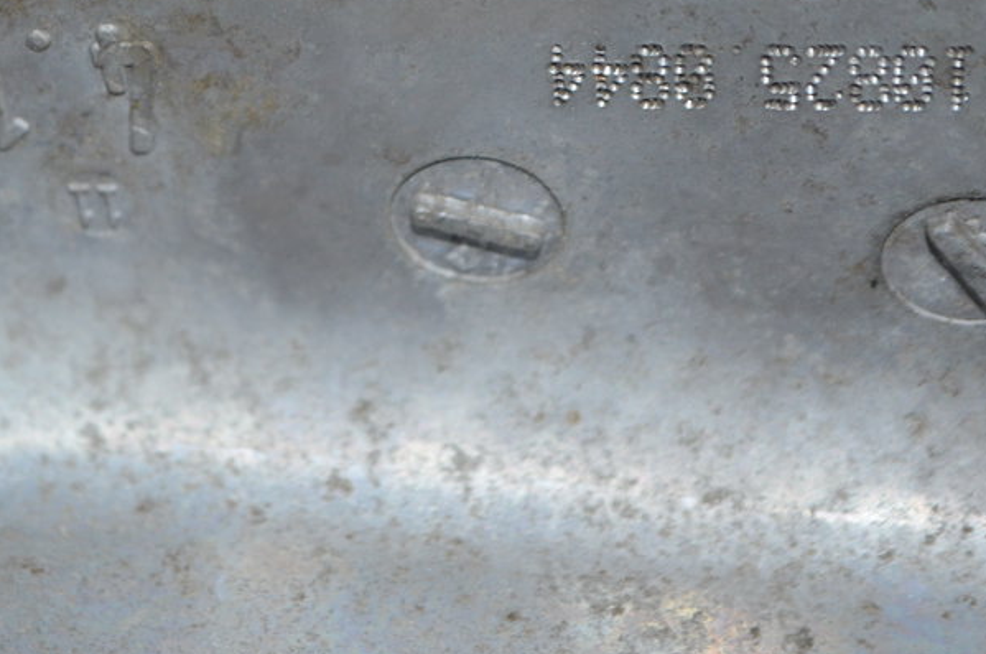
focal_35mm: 123
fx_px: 3363
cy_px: 152
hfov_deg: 16.5
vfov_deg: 11.1
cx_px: 155
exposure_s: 1/60
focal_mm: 48
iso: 1100
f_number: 5.3
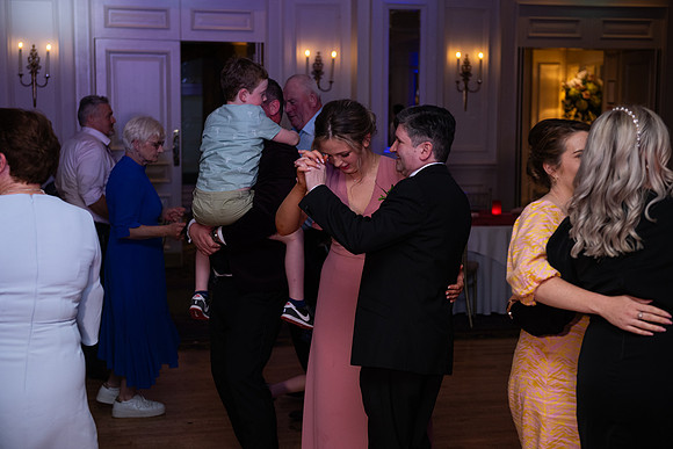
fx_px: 1084
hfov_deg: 34.5
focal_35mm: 58
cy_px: 224
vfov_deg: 23.4
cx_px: 336
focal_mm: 58
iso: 640
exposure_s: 1/160
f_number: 3.5
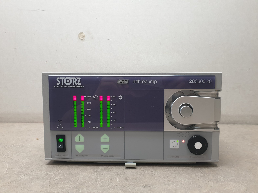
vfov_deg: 53.1
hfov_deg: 67.3
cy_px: 96
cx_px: 129
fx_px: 194
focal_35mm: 26
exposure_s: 1/50
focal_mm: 4.3
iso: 100
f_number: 2.4
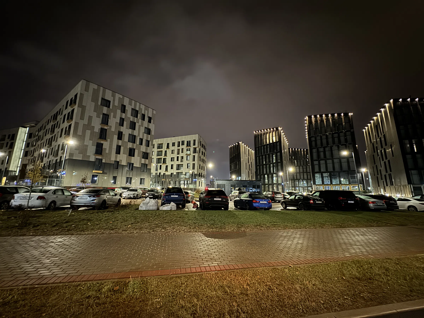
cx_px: 212
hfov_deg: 102.1
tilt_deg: +12.1
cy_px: 159
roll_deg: -0.6
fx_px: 171
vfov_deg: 85.7
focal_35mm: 14
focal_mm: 2.22
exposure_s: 1/10
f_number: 2.2
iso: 1250
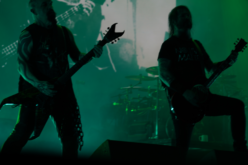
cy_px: 82
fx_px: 723
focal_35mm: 105
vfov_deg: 13.0
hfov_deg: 19.5
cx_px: 124
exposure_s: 1/160
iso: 100
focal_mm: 105
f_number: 4.5
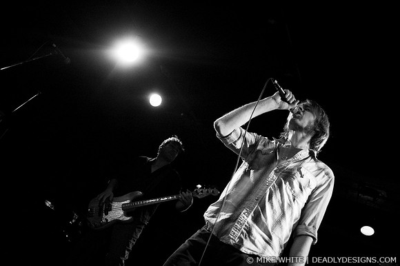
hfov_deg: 62.0
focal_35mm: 30
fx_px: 333
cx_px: 200
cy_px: 133
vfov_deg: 43.6
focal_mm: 20
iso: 800
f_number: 3.2
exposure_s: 1/125
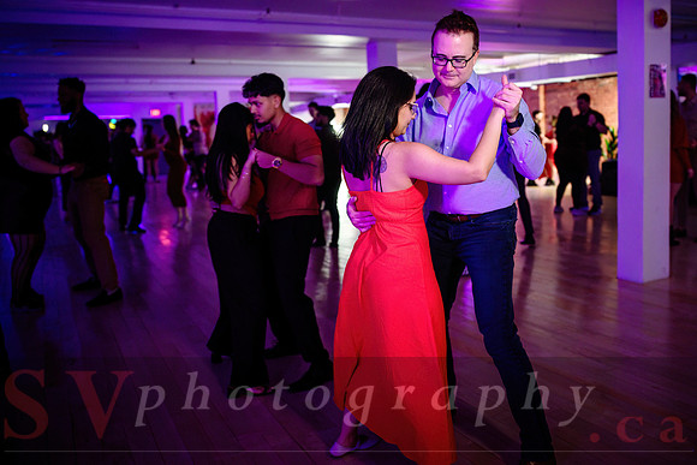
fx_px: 623
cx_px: 401
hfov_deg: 58.2
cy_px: 198
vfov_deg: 40.8
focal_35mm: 32
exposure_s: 1/160
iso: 2000
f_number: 2
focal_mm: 28
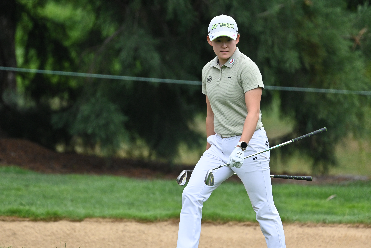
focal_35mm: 600
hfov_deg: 3.4
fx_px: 6183
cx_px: 186
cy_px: 124
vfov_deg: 2.3
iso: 2000
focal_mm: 400
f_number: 5.6
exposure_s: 1/3200
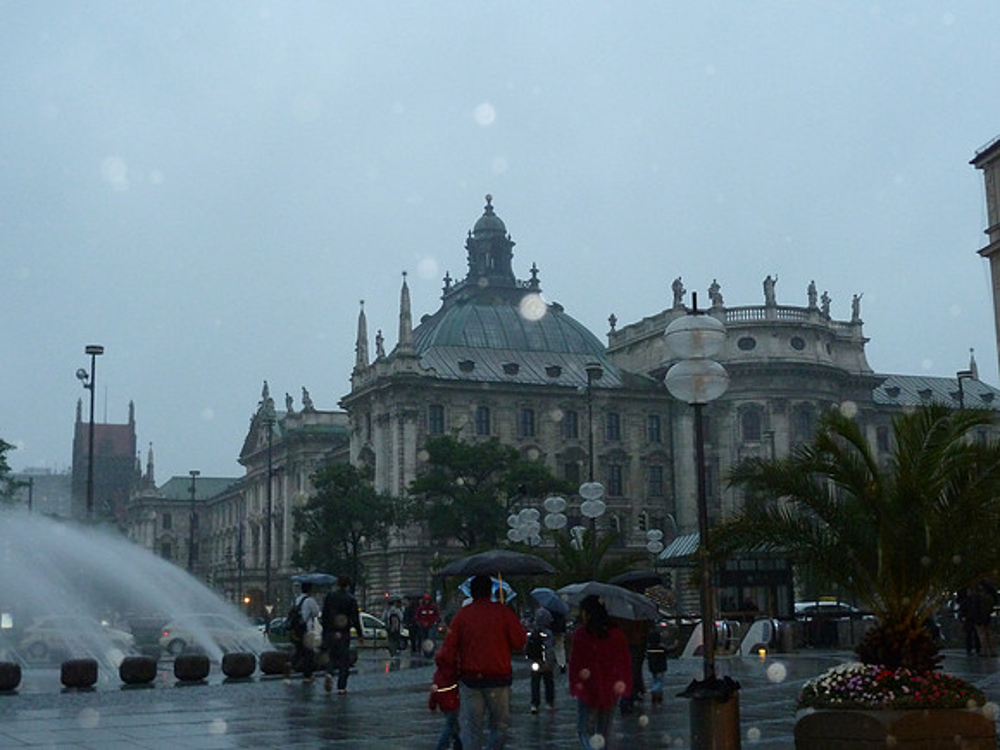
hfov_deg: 39.7
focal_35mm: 48
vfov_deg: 30.3
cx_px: 500
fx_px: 1387
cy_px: 375
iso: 400
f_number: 3.8
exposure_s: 1/30
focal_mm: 7.9
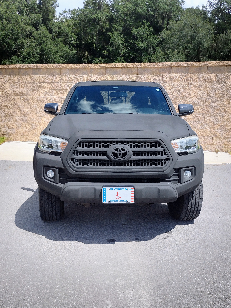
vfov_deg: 65.3
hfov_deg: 51.4
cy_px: 154
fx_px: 240
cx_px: 116
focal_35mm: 27
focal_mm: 4.71
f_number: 1.7
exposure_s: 1/3065
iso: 100
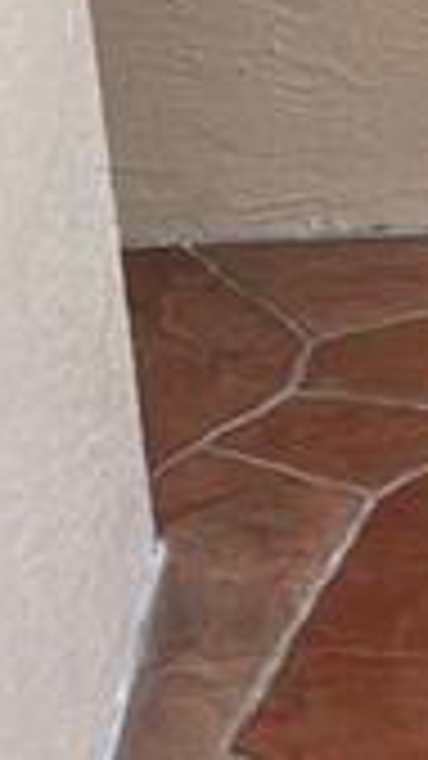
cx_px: 1068
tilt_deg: -21.6
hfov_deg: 8.5
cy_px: 297
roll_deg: +0.4
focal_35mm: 129
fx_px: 2604
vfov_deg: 16.6
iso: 32
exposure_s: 1/447
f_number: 1.6
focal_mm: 4.2
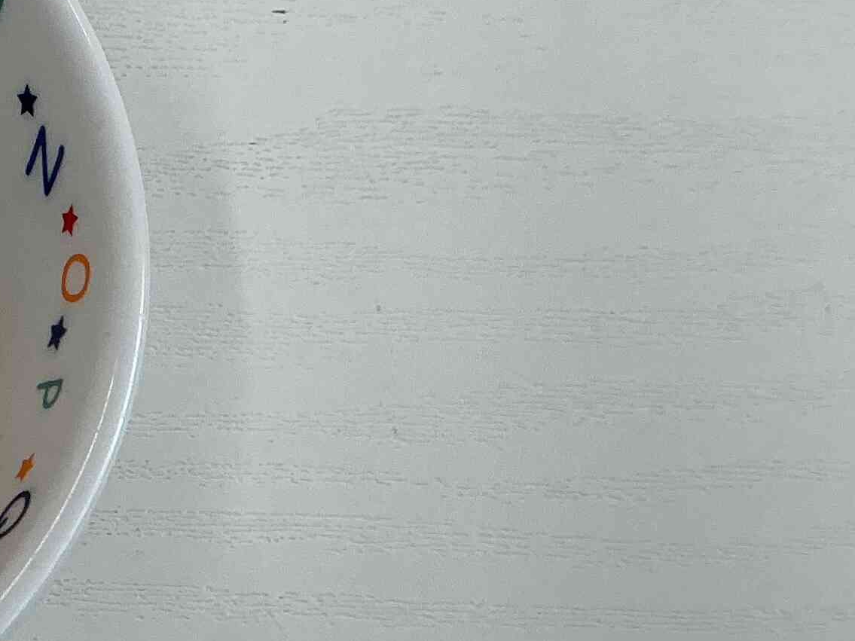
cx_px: -542
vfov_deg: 14.4
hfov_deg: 16.7
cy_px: 248
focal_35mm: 103
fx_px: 2544
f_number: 1.8
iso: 20
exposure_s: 1/120
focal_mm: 3
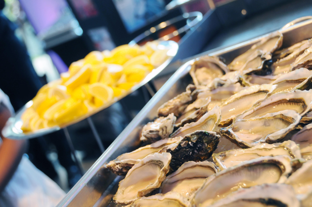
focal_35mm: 66
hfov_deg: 30.5
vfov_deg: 20.6
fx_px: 571
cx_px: 156
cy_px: 104
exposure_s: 1/50
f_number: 4.5
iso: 800
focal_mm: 44
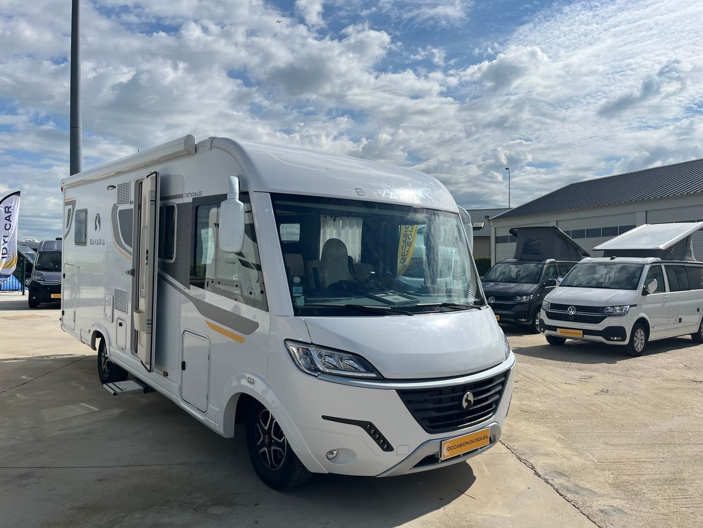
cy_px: 264
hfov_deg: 67.3
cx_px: 352
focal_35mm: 26
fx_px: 528
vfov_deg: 53.1
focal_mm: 5.1
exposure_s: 1/9901
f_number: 1.6
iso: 50
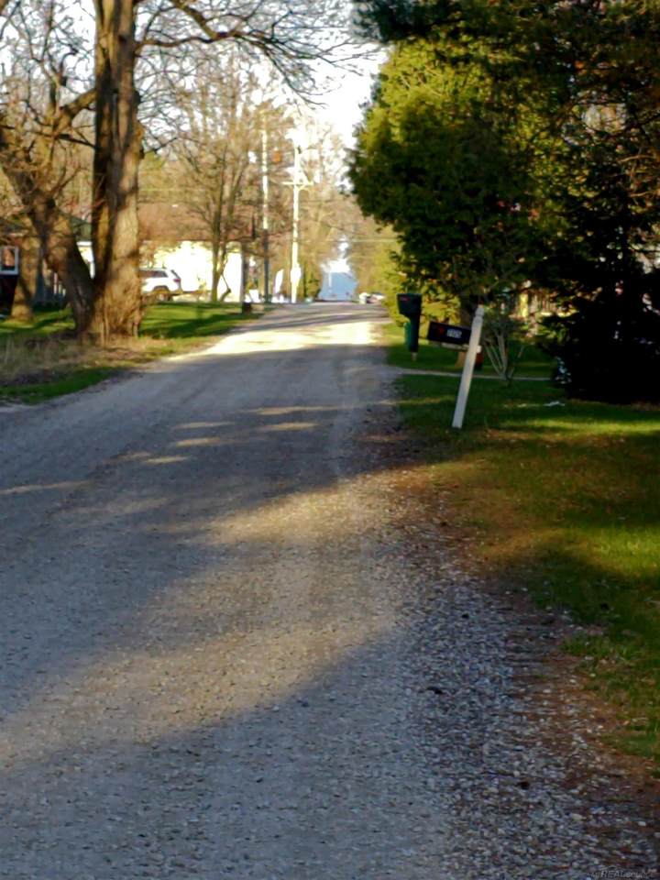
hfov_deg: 58.9
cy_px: 440
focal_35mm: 23
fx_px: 585
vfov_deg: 73.9
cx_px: 330
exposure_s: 1/120
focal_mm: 6.3
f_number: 1.7
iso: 12
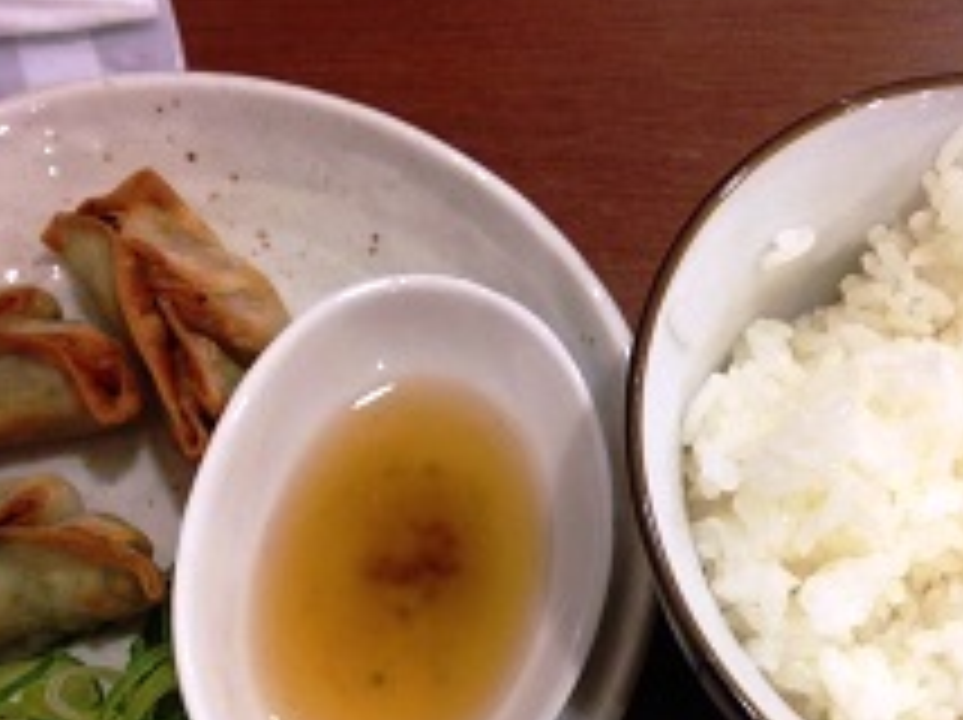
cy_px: 526
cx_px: 574
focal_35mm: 53
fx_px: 1473
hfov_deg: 36.1
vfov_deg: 27.2
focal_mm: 4.12
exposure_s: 1/20
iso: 125
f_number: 2.4
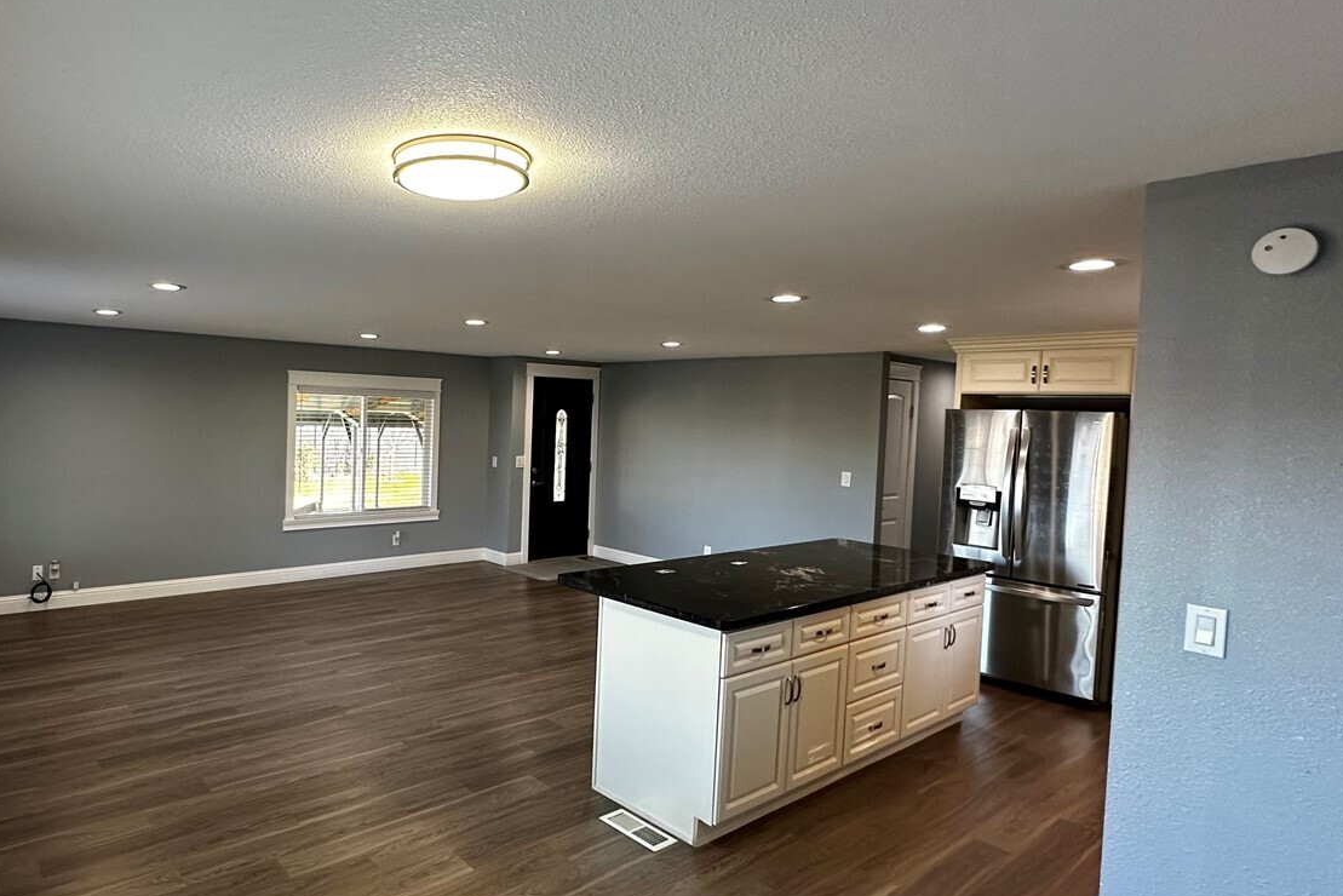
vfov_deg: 59.5
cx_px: 459
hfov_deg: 78.8
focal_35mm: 21
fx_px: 784
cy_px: 438
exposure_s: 1/120
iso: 200
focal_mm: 2.22
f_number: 2.2
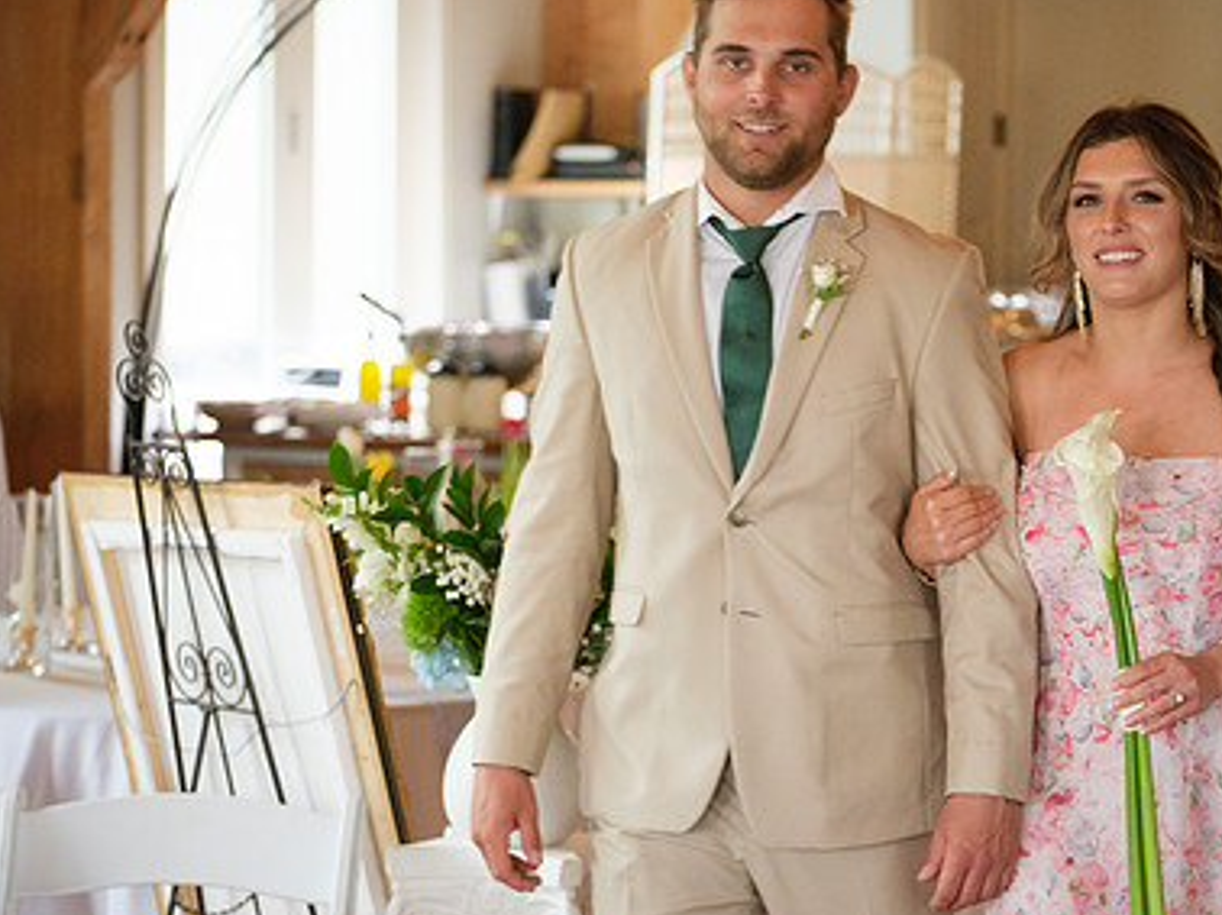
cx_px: 853
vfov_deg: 9.4
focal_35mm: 158
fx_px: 5574
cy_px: 503
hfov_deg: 12.5
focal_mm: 71.5
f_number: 2.8
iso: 800
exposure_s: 1/125
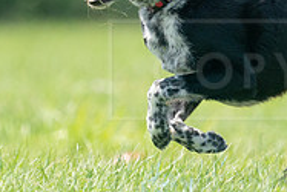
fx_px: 12007
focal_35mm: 1505
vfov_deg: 0.9
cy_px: 96
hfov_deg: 1.4
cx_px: 255
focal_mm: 485
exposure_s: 1/4000
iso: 2000
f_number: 6.3
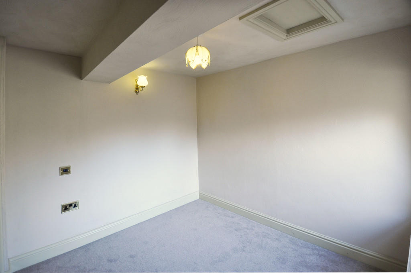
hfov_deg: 100.5
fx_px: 171
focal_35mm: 15
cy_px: 136
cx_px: 206
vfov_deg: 77.2
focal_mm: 10
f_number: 4
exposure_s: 1/60
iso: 640
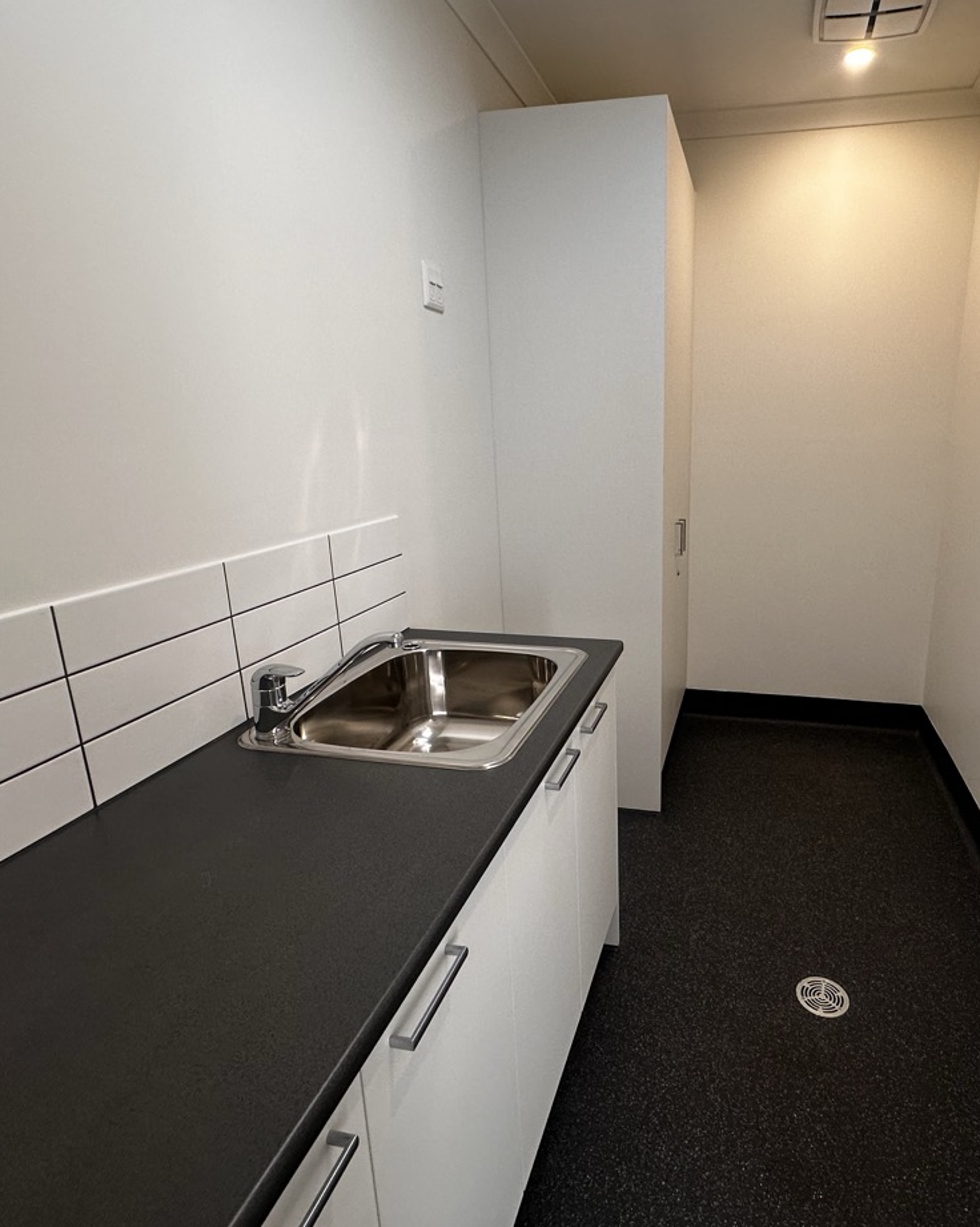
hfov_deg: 69.4
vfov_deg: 83.3
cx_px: 626
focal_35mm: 19
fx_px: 689
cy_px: 593
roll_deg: +0.5
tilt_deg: -12.8
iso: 125
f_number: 2.2
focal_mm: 2.22
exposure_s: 1/100
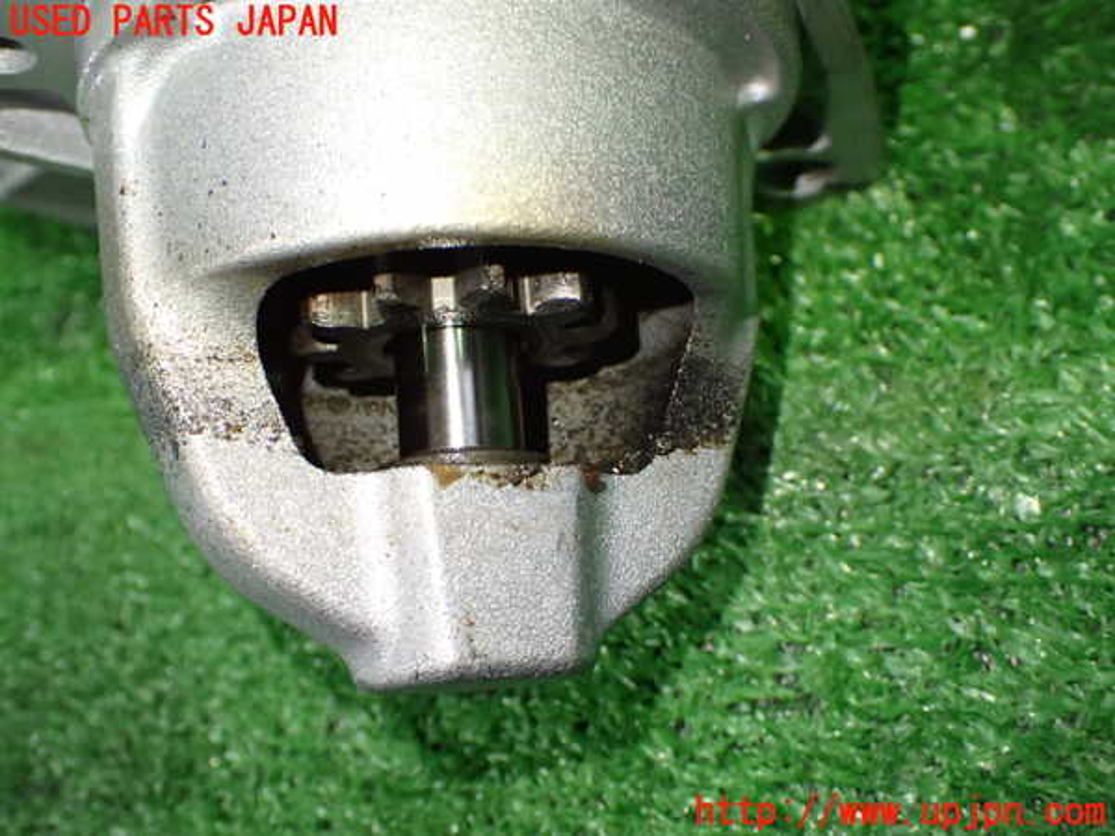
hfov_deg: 45.8
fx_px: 1321
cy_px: 418
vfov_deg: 35.1
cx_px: 558
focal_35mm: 41
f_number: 2.8
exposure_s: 1/80
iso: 800
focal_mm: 7.31
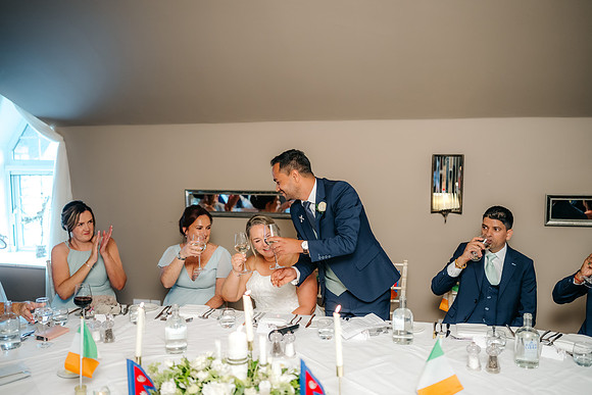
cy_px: 198
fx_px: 576
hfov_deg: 54.4
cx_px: 296
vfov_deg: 37.9
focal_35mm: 35
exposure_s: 1/200
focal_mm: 35
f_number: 1.6
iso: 800
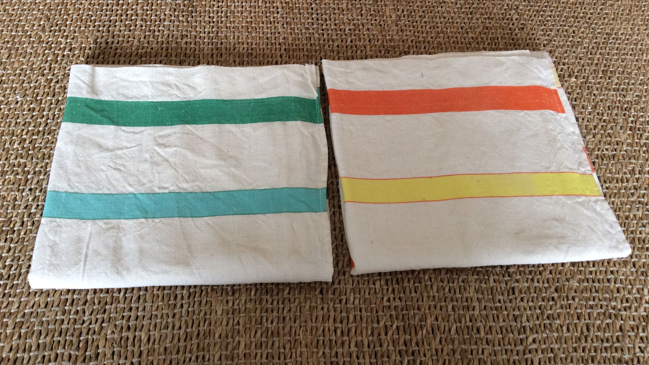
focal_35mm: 35
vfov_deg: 33.5
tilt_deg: -56.0
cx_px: 324
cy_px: 131
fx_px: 602
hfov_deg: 56.6
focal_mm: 3.3
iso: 80
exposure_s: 1/25
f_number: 2.4
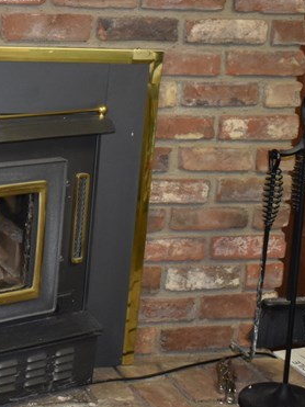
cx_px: -78
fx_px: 1093
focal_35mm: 93
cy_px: 57
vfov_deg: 20.7
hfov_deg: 15.2
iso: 1000
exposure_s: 1/60
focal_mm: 22
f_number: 3.8
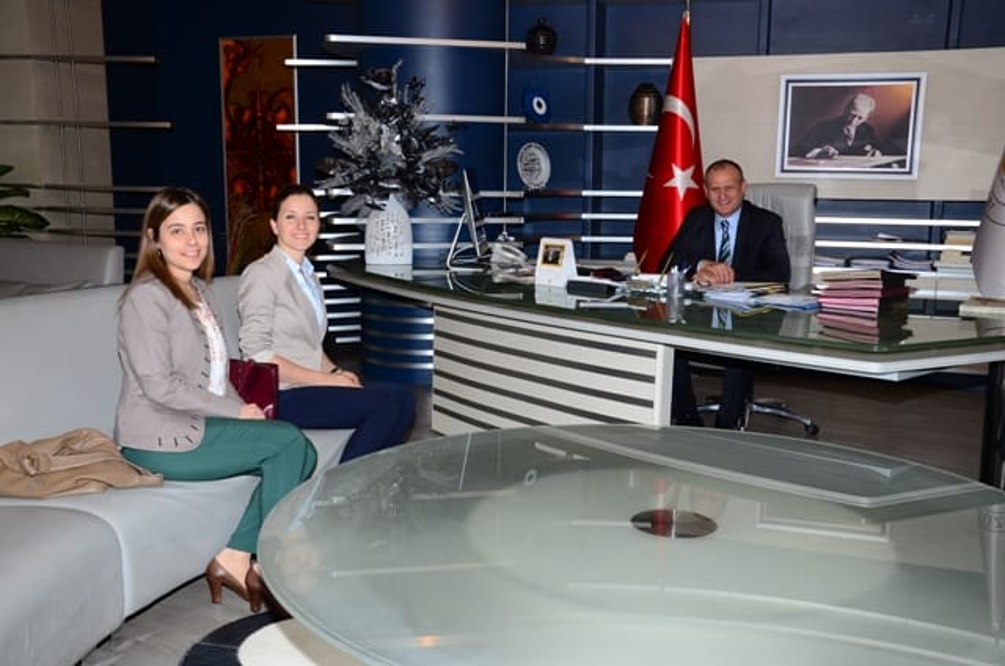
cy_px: 333
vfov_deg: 35.3
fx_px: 1045
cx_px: 502
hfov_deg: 51.4
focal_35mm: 38
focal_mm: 25
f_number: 5.6
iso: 400
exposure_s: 1/60
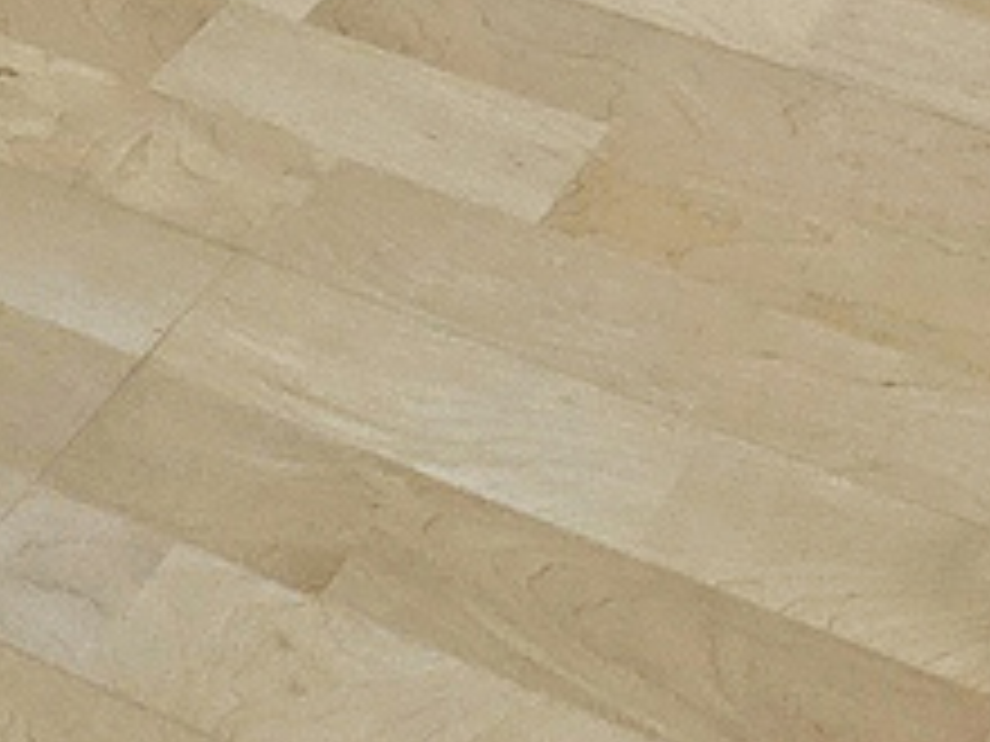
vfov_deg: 11.7
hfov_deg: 19.7
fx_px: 2431
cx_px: 1521
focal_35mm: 85
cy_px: -1349
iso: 50
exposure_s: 1/120
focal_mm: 2.2
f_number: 2.2
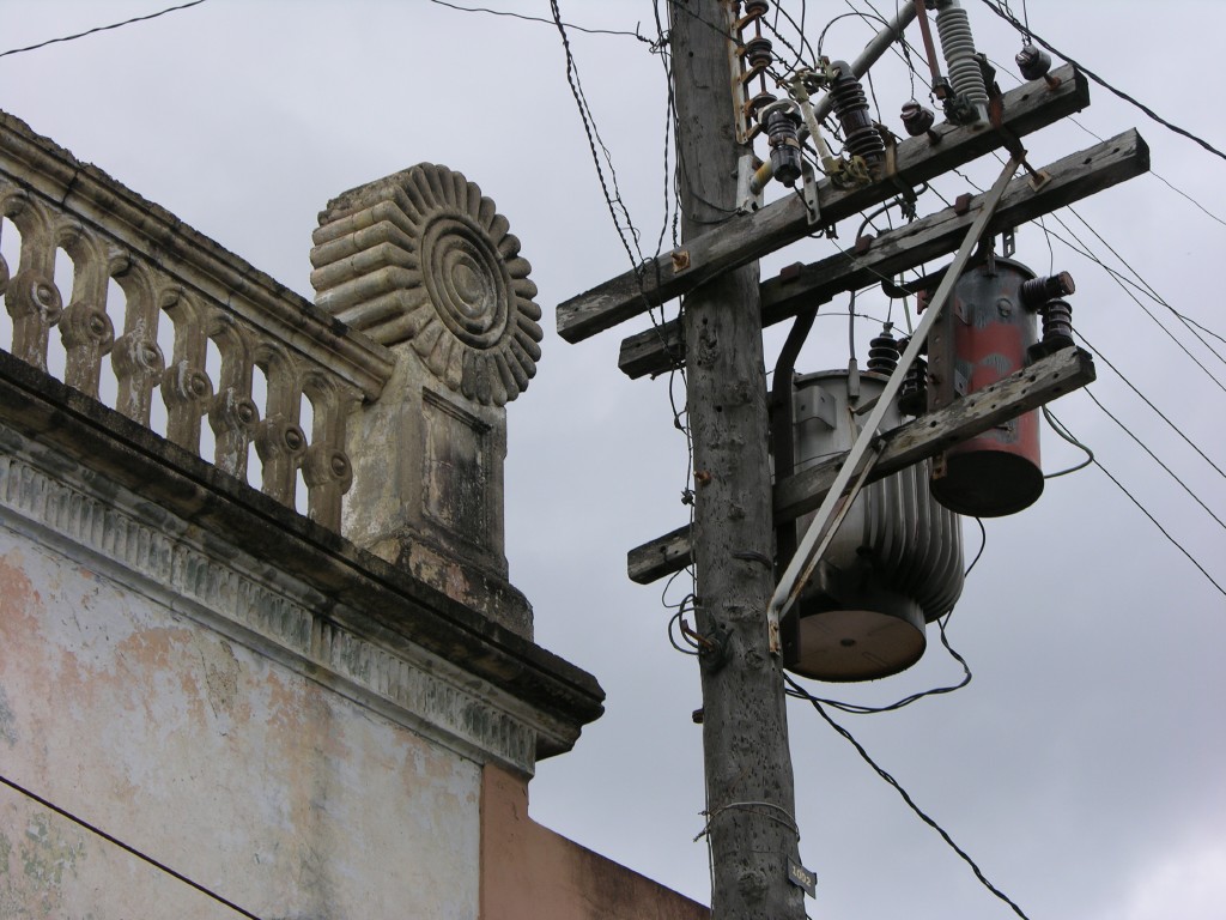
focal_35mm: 100
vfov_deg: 14.8
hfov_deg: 19.6
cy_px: 460
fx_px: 3542
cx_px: 613
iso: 50
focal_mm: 25.4
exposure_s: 1/301
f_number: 5.1
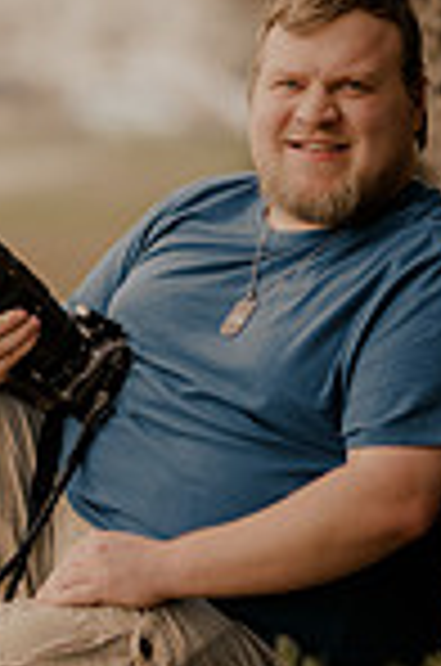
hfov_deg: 5.3
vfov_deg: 8.0
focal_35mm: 259
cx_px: 99
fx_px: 4781
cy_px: 459
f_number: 1.4
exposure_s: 1/1250
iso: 125
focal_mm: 85
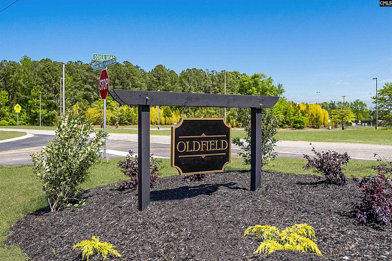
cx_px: 196
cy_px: 130
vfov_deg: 42.4
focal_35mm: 31
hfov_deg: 60.3
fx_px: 338
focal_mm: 31
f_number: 2.8
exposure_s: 1/2500
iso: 200
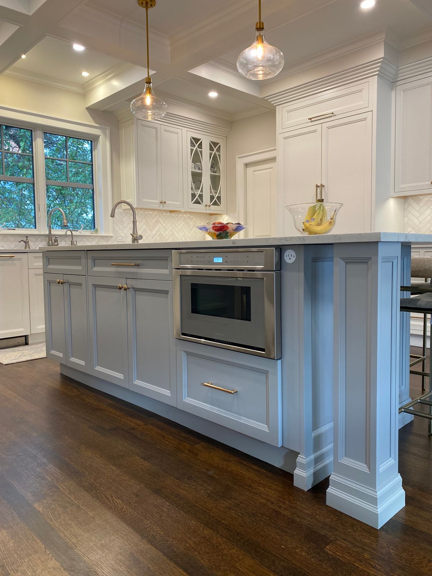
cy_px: 288
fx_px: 433
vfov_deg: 67.3
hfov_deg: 53.1
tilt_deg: -4.8
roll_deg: +0.9
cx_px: 216
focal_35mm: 26
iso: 80
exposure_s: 1/60
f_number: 1.8
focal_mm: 4.25
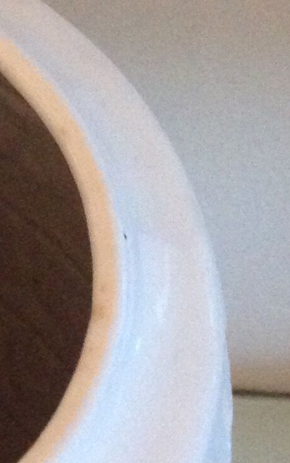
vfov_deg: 15.9
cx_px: -320
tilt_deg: -63.7
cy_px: 278
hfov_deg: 9.3
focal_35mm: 131
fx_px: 1657
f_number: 2.4
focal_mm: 4.28
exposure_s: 1/15
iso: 400
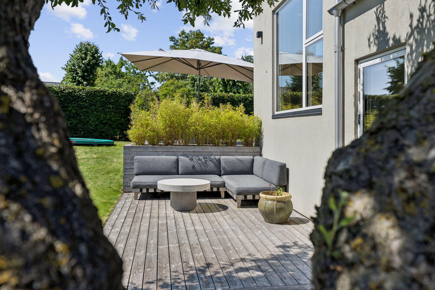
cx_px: 218
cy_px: 145
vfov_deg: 42.3
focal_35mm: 31
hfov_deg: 60.3
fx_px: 375
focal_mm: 31
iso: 250
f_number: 4.5
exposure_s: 1/2500
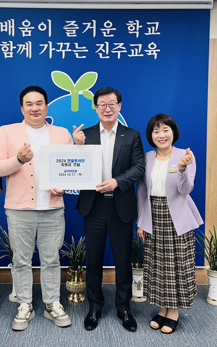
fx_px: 350
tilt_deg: -3.4
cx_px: 77
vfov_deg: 52.7
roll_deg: -0.8
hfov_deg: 34.2
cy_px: 173
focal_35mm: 37
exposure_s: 1/60
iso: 100
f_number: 1.6
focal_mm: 5.1
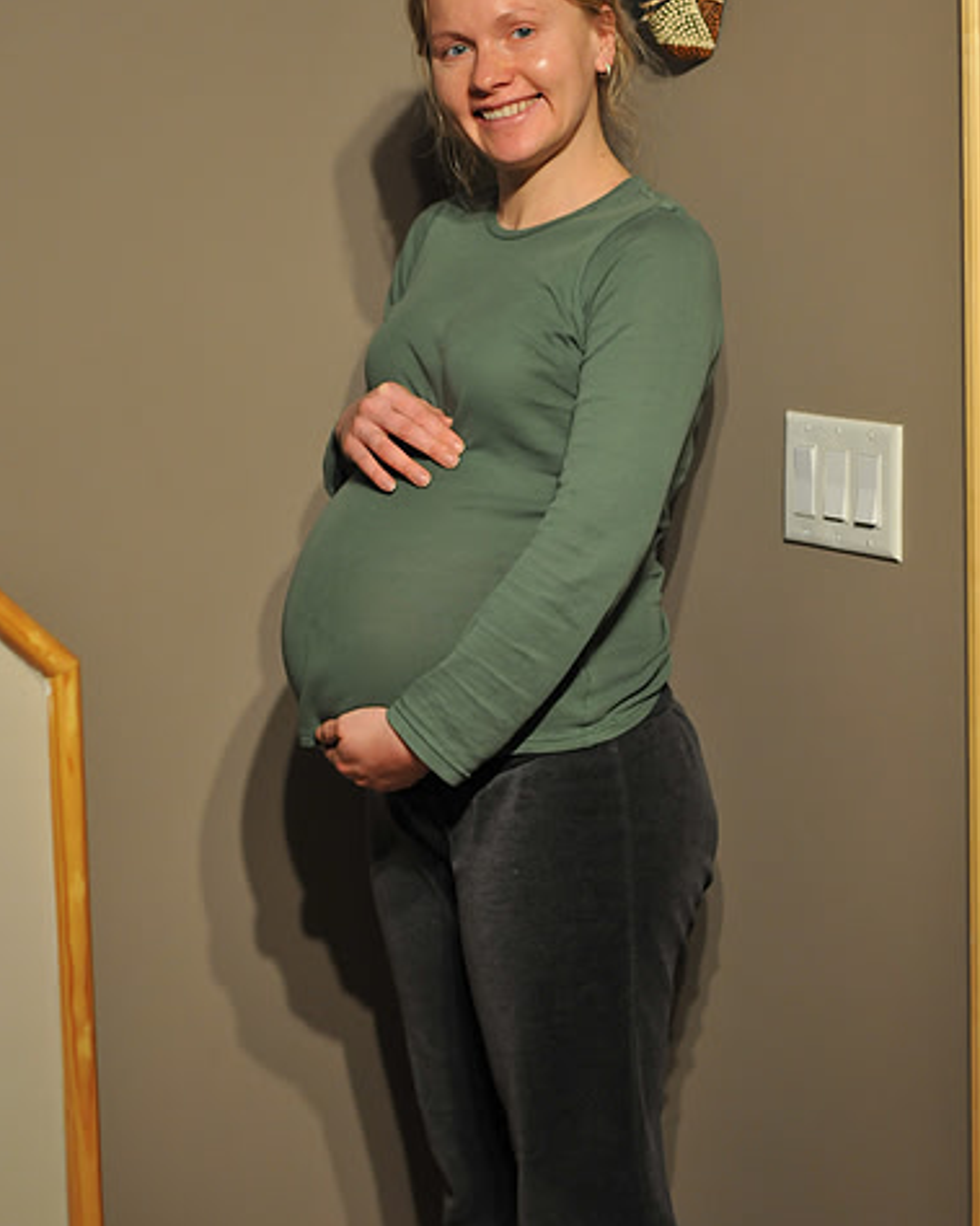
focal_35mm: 86
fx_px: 3119
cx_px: 495
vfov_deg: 22.2
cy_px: 535
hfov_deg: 17.9
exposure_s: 1/125
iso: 800
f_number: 2.5
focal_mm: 50
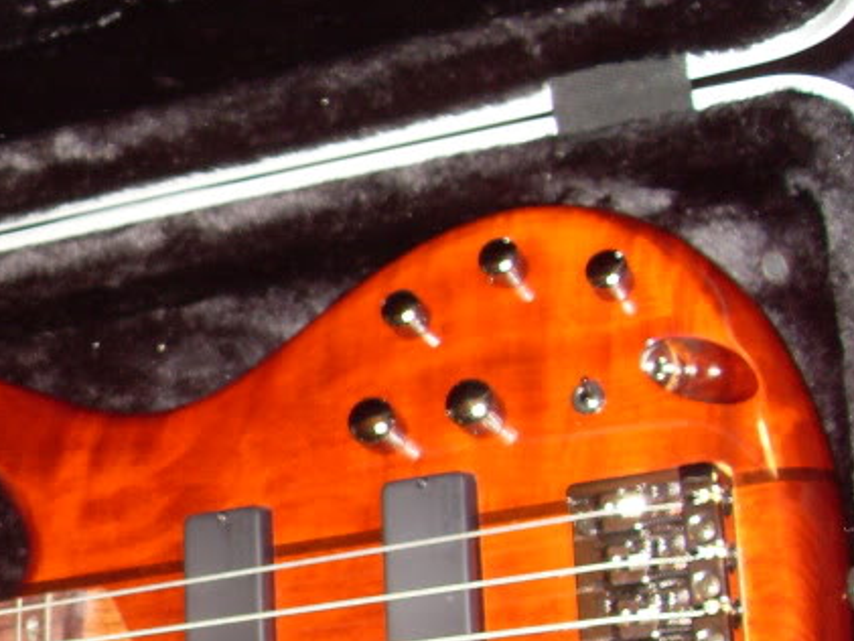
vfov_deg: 16.2
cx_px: -140
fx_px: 2221
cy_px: 596
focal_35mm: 90
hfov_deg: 20.5
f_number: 2.8
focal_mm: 6.3
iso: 100
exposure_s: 1/45
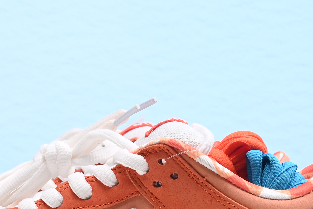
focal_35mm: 131
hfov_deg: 15.6
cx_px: 104
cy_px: 68
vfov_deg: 10.5
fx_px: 1139
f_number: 16
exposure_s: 1/2
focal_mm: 41
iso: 100
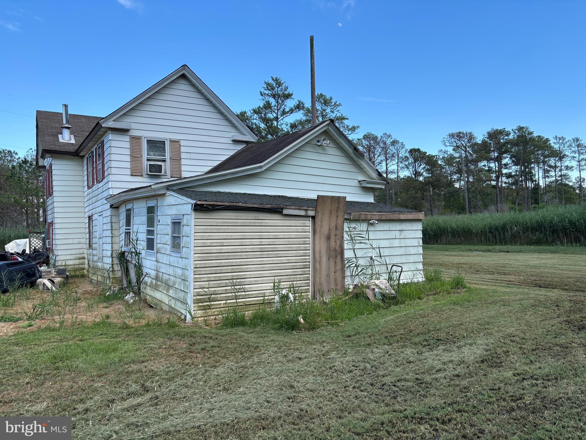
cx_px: 293
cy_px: 220
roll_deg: +1.7
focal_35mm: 26
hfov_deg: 67.3
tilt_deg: +3.4
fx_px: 440
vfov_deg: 53.1
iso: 50
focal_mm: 5.96
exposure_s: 1/910
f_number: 1.6
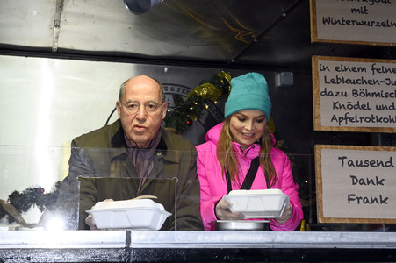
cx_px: 198
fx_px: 681
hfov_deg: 32.4
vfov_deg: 21.9
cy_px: 132
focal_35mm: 62
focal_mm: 62
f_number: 5.6
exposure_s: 1/125
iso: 2000
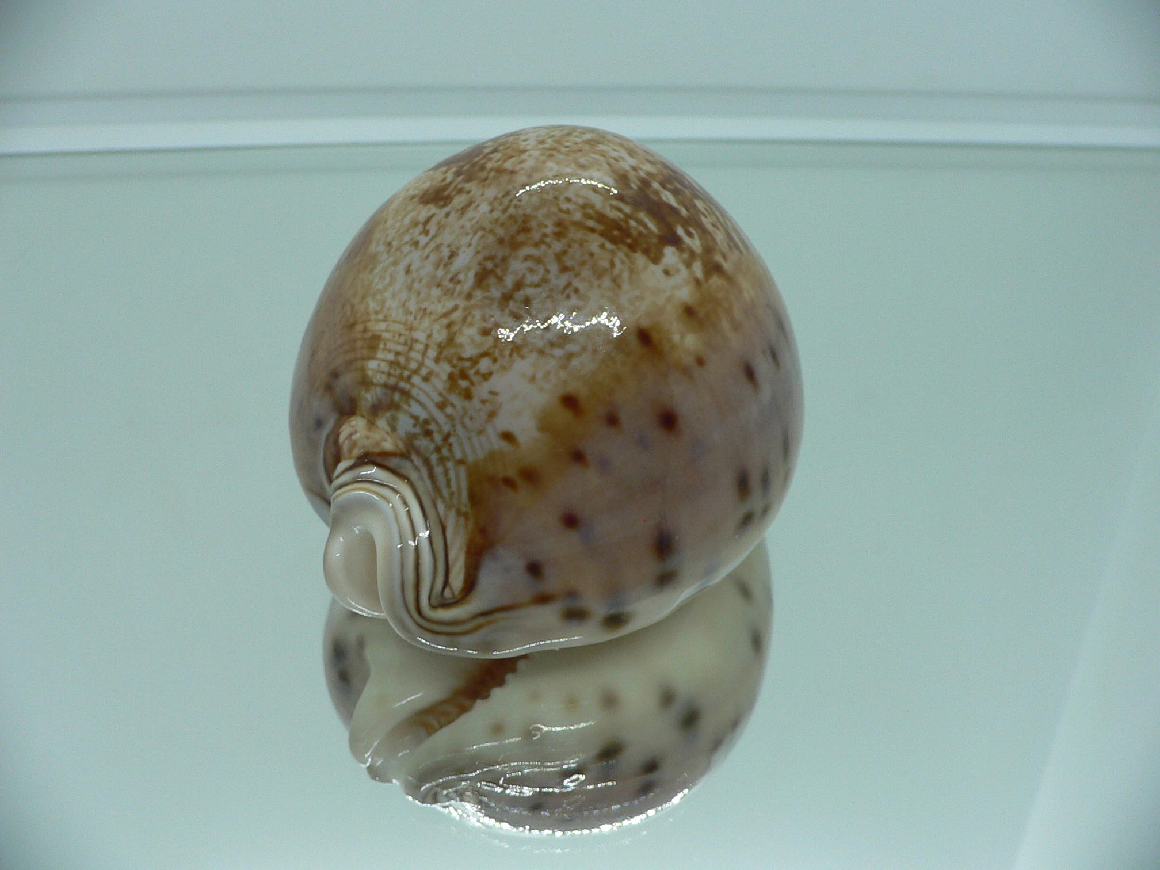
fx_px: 1173
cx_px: 580
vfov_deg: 40.7
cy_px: 435
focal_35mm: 35
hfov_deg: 52.6
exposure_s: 1/60
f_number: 2.8
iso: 80
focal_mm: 4.6
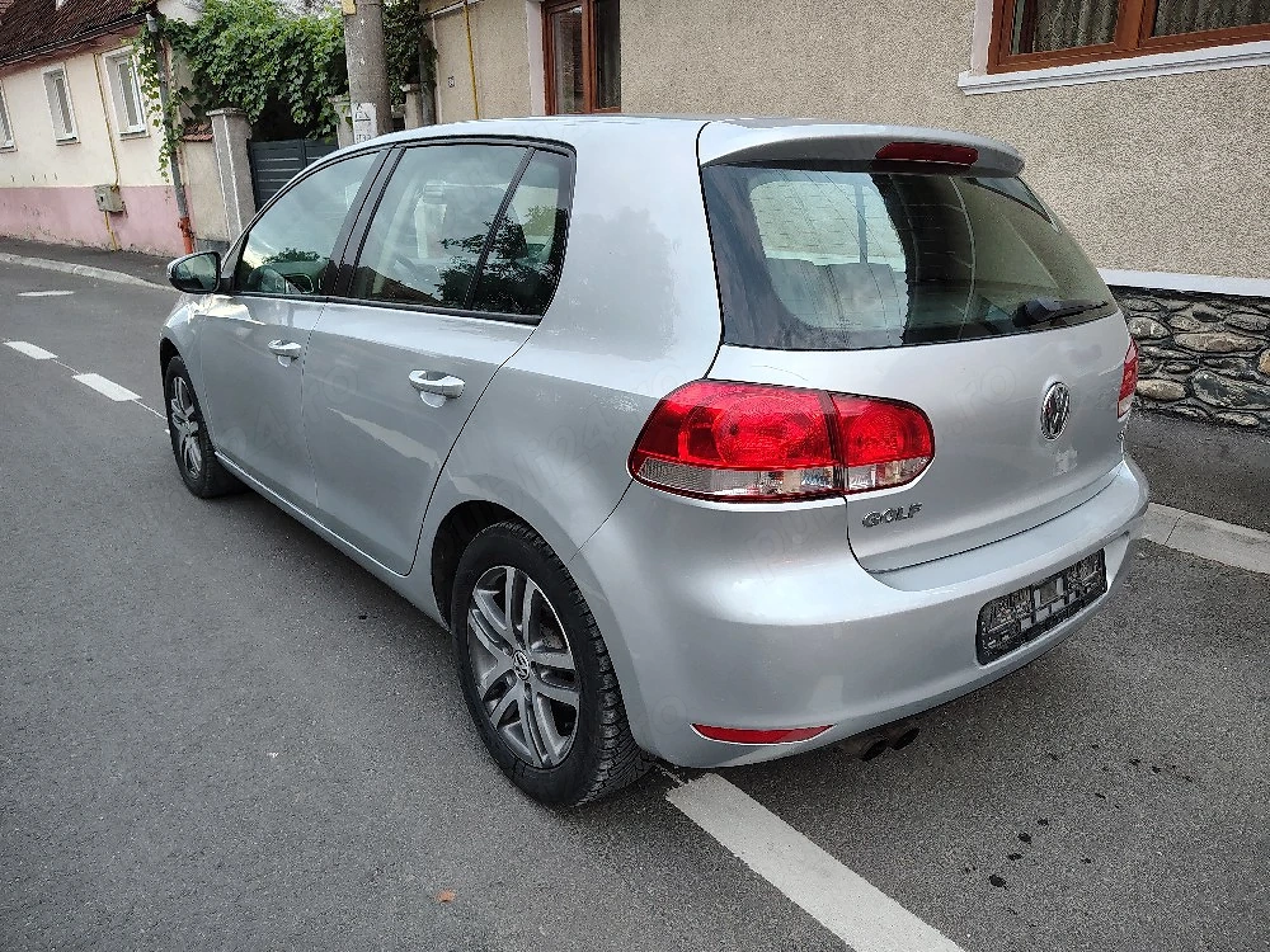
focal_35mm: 24
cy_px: 476
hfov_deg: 71.6
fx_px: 881
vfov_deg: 56.8
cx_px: 635
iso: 743
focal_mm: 5.56
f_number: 1.8
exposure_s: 1/100
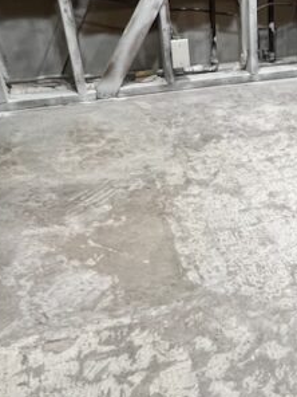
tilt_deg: -38.1
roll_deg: -0.2
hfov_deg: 30.4
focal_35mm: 45
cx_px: 280
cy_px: 243
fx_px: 515
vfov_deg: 41.8
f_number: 1.8
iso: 160
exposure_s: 1/120
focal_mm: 1.57
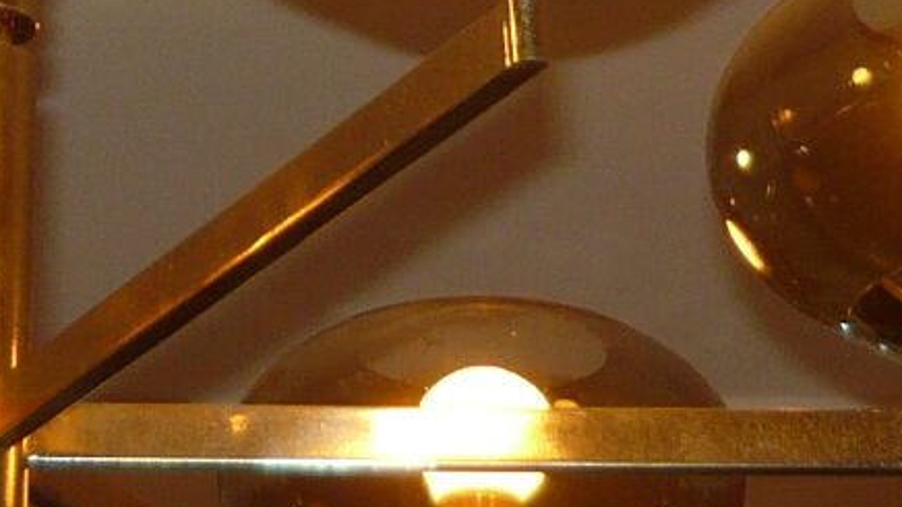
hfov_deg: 13.0
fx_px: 3921
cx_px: 23
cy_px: -325
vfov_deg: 7.2
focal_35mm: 164
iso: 100
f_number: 2.8
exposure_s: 1/30
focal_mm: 5.5
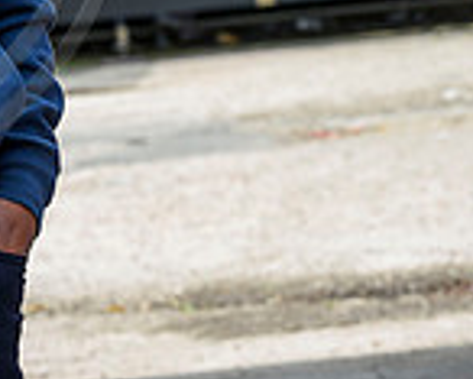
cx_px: -192
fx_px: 4847
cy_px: -158
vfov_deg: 4.5
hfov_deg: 5.5
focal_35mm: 346
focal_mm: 77
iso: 250
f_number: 5.6
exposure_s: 1/250
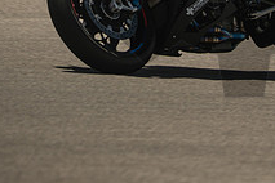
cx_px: 244
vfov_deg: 1.2
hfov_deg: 1.8
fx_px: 8738
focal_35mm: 1144
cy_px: -60
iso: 160
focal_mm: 280
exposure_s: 1/1600
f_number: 2.8
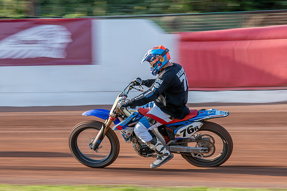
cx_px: 157
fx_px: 2607
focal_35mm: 327
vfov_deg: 4.2
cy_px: 96
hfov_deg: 6.3
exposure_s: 1/100
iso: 200
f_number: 8
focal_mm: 200
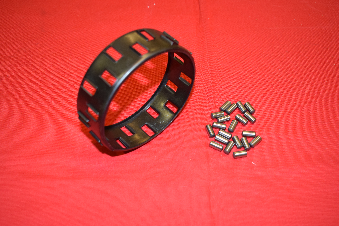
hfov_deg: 43.6
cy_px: 113
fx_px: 424
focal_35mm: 45
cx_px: 170
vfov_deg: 29.9
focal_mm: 30
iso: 800
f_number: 5
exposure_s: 1/100
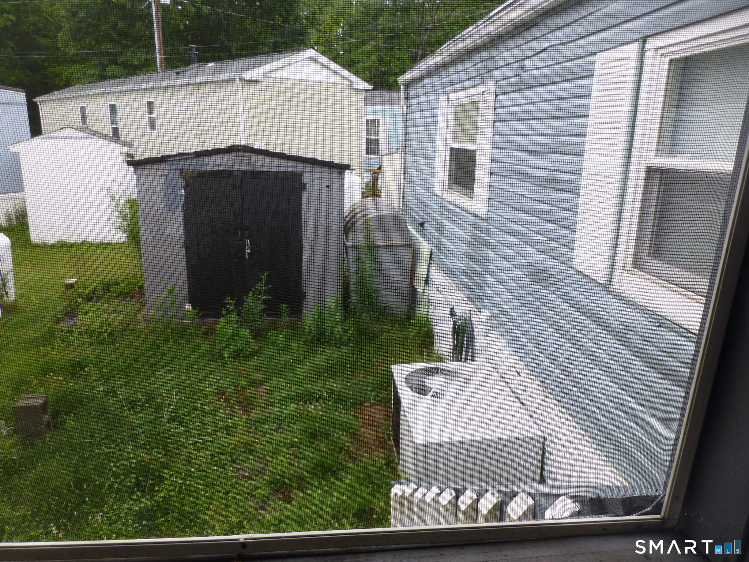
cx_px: 374
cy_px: 281
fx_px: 519
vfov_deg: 56.8
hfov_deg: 71.6
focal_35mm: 24
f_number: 3.3
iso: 100
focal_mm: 4.3
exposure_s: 1/60
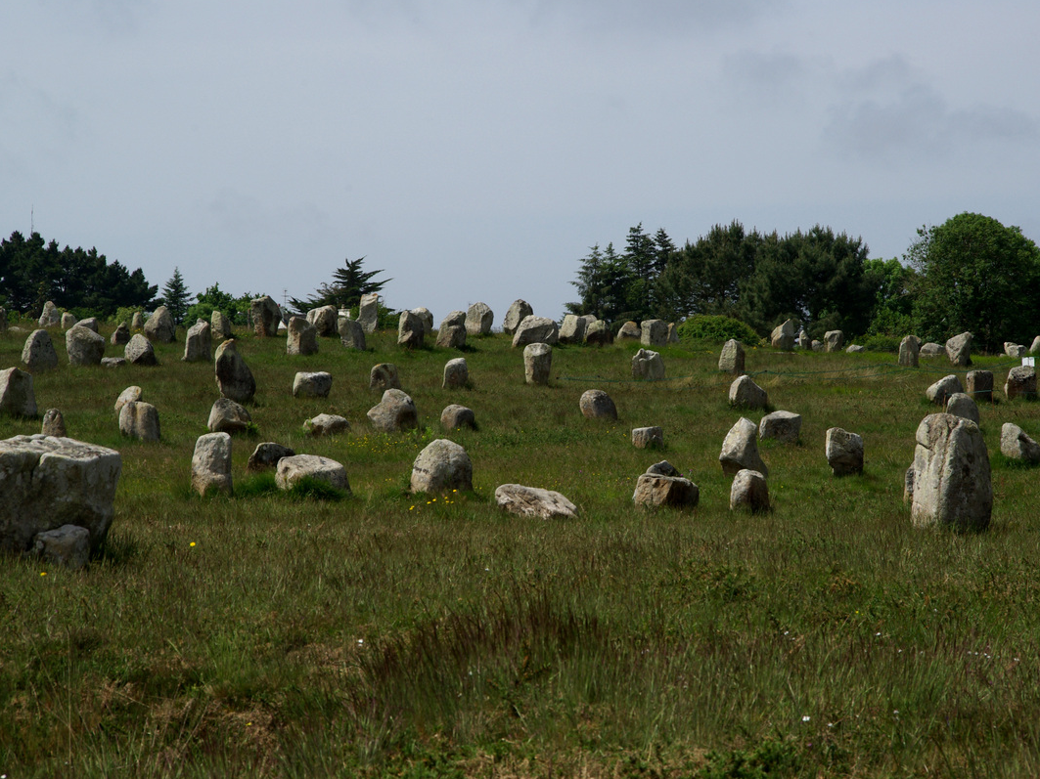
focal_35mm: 152
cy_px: 388
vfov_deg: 9.8
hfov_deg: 13.0
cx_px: 555
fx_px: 4552
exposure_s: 1/180
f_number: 13
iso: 100
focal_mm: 93
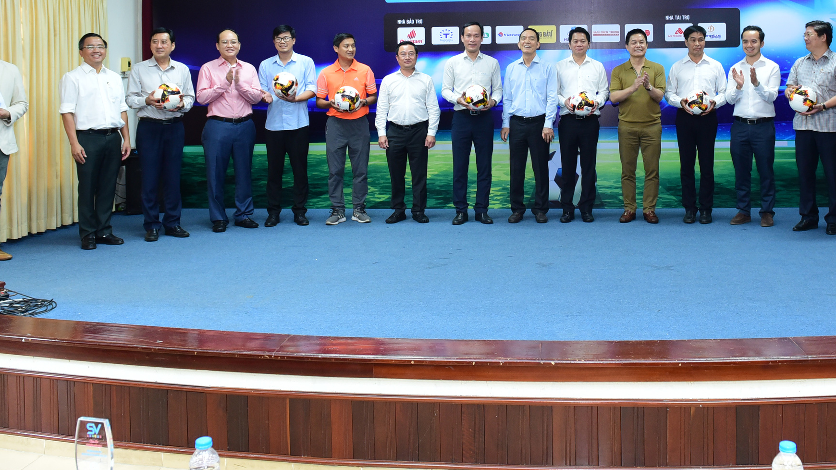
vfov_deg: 31.1
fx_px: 820
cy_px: 85
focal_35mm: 37
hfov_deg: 53.4
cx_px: 529
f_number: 4
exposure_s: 1/60
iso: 2000
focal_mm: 24
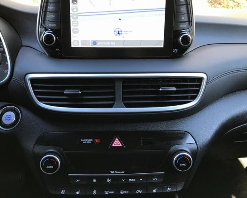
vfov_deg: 48.5
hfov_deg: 58.7
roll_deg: -2.5
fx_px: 219
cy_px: 97
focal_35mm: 30
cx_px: 114
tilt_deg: -19.5
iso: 25
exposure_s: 1/40
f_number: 1.8
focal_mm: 3.99
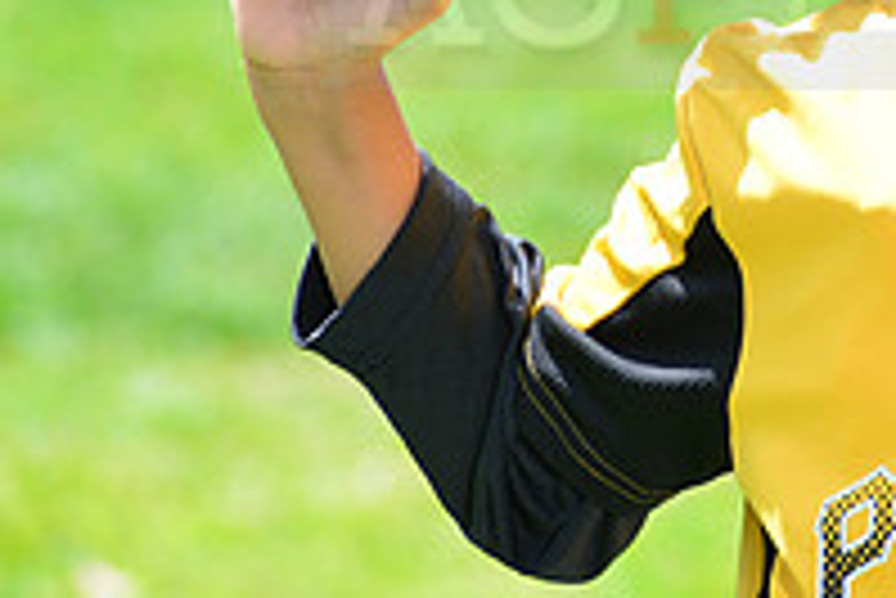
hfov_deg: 3.5
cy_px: -43
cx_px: 1085
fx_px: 14520
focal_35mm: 583
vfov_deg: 2.4
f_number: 8
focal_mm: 200
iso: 200
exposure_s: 1/200
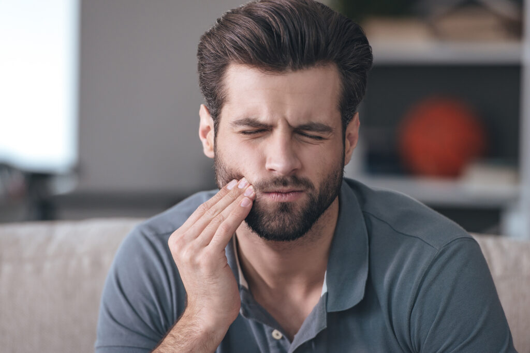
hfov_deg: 10.3
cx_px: 265
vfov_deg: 6.9
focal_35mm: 200
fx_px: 2945
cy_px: 176
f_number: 3.5
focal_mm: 200
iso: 320
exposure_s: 1/100
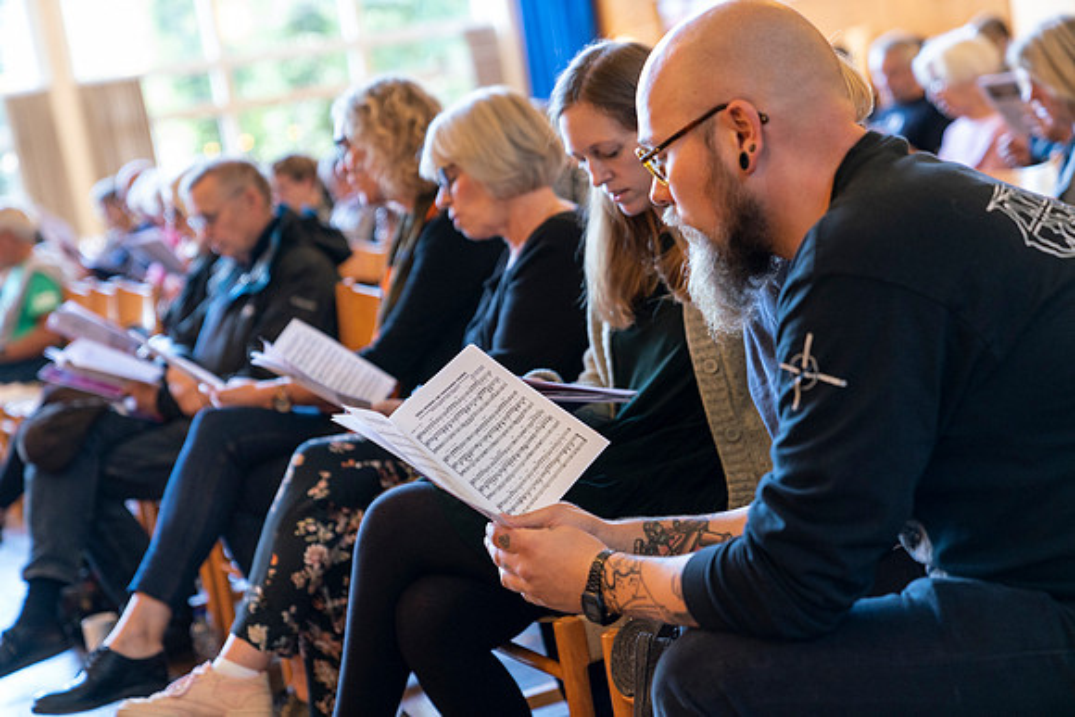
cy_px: 358
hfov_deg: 30.5
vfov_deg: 20.6
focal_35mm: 66
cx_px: 538
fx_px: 1971
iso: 3200
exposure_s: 1/160
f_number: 2.8
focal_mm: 66
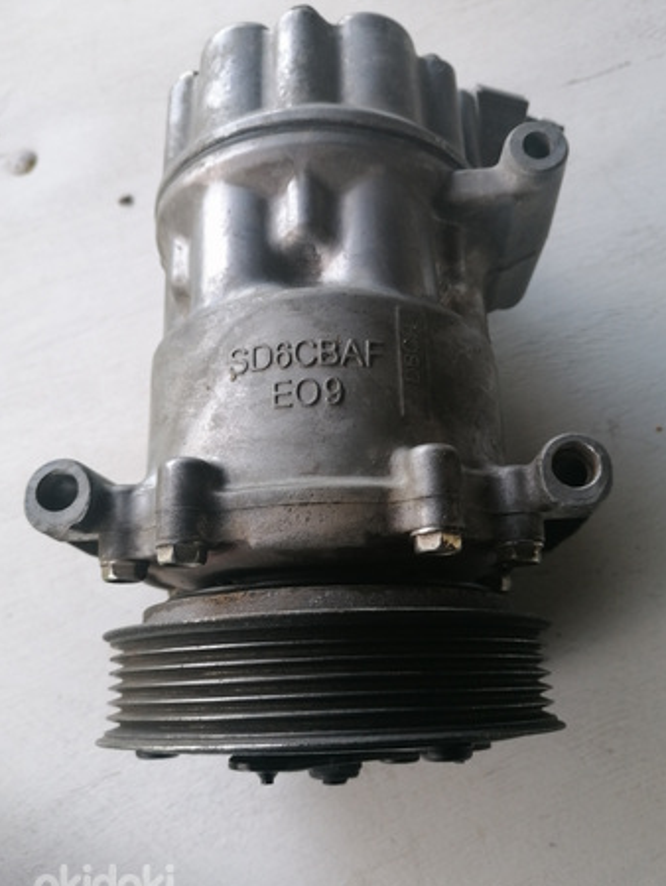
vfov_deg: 59.9
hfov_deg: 46.8
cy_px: 459
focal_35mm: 30
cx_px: 348
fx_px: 769
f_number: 1.8
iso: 80
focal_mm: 4.75
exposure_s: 1/50
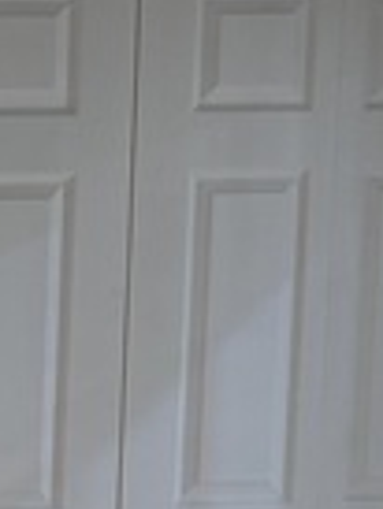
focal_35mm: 117
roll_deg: +1.7
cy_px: 604
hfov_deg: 11.1
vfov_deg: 16.2
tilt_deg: -9.6
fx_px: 1723
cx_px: -454
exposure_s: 1/120
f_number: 1.78
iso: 160
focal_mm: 6.76
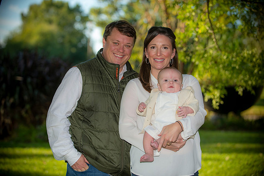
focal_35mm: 90
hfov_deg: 22.6
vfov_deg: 15.2
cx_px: 132
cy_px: 88
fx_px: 660
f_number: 4
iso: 100
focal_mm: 90
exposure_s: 1/320
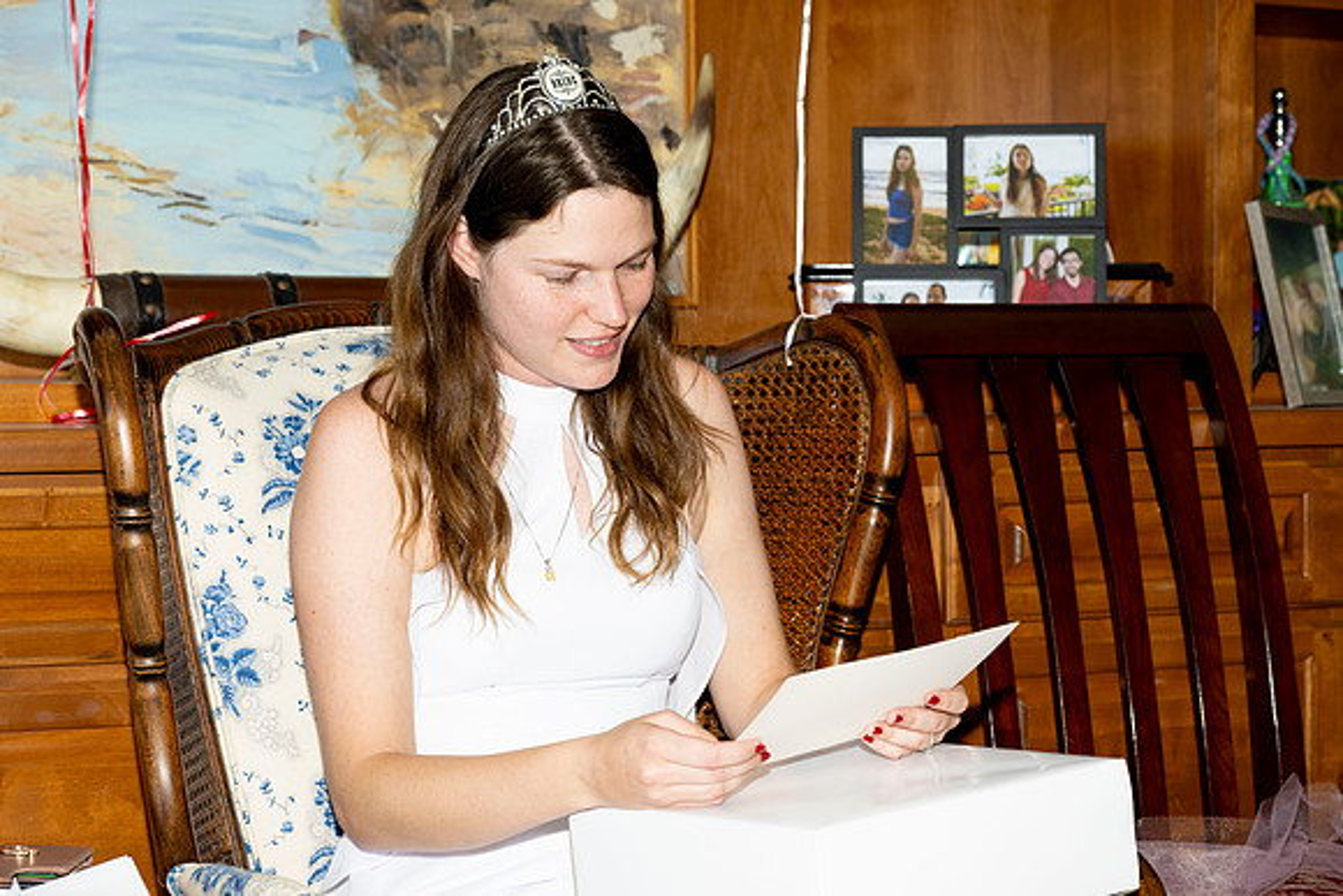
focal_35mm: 75
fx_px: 2798
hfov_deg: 27.0
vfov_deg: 18.2
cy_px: 448
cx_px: 672
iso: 640
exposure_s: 1/100
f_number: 6.3
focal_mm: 75
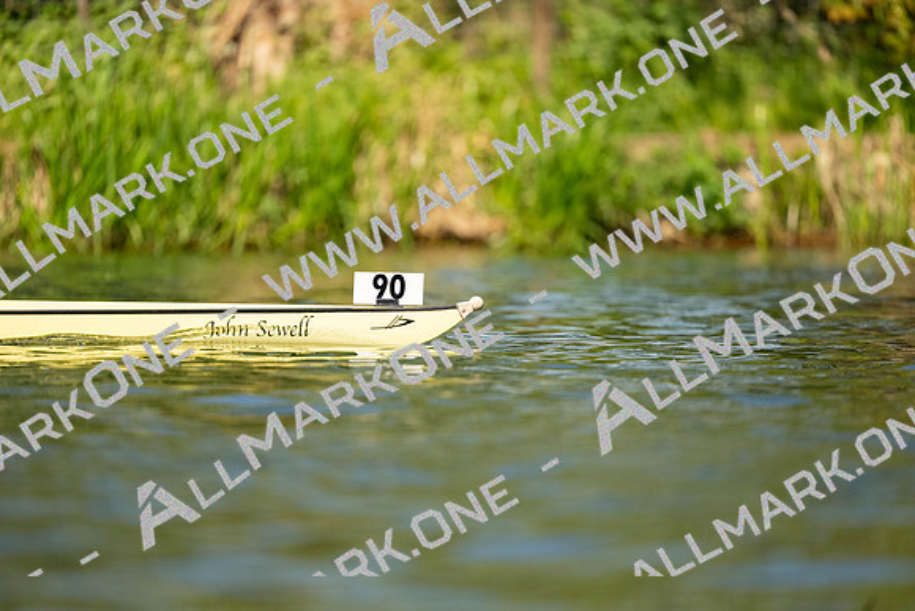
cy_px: 306
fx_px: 15253
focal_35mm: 600
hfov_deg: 3.4
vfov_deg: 2.3
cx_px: 458
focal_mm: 600
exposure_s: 1/2500
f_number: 4
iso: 250
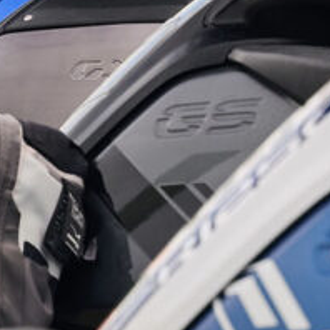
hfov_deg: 6.1
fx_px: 3095
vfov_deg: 6.0
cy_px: -162
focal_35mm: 287
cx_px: 225
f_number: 4.5
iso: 800
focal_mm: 67
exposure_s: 1/400
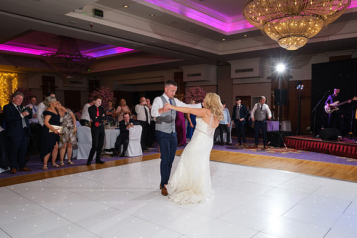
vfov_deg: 47.8
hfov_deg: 67.1
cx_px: 200
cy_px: 133
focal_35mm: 27
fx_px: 268
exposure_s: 1/160
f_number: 3.2
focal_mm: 16
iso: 640
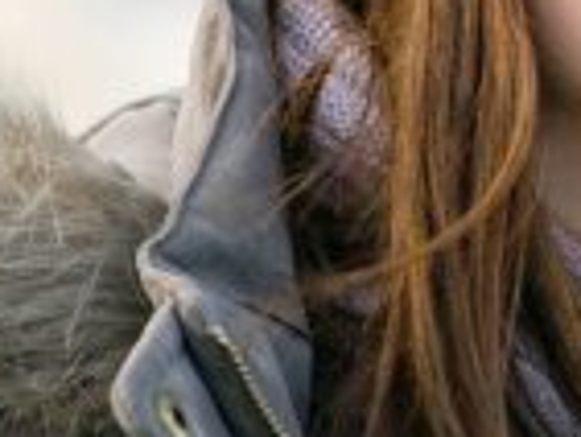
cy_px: -29
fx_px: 10458
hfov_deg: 3.2
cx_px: 865
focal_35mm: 623
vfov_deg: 2.4
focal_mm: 135
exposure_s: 1/250
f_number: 4
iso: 500
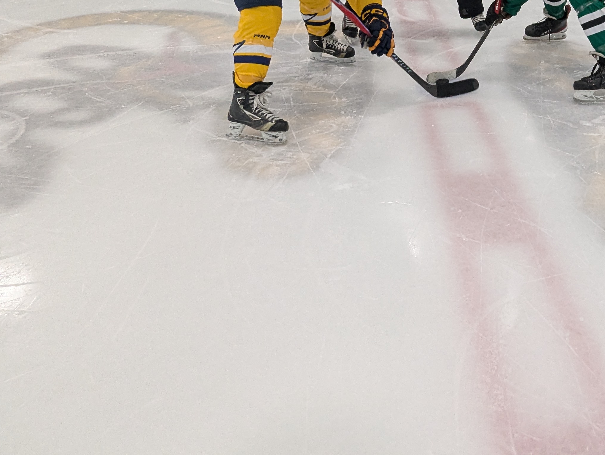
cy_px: 52
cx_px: 459
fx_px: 560
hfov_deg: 54.0
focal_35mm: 32
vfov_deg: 41.1
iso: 263
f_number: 2.2
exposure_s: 1/120
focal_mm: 2.35
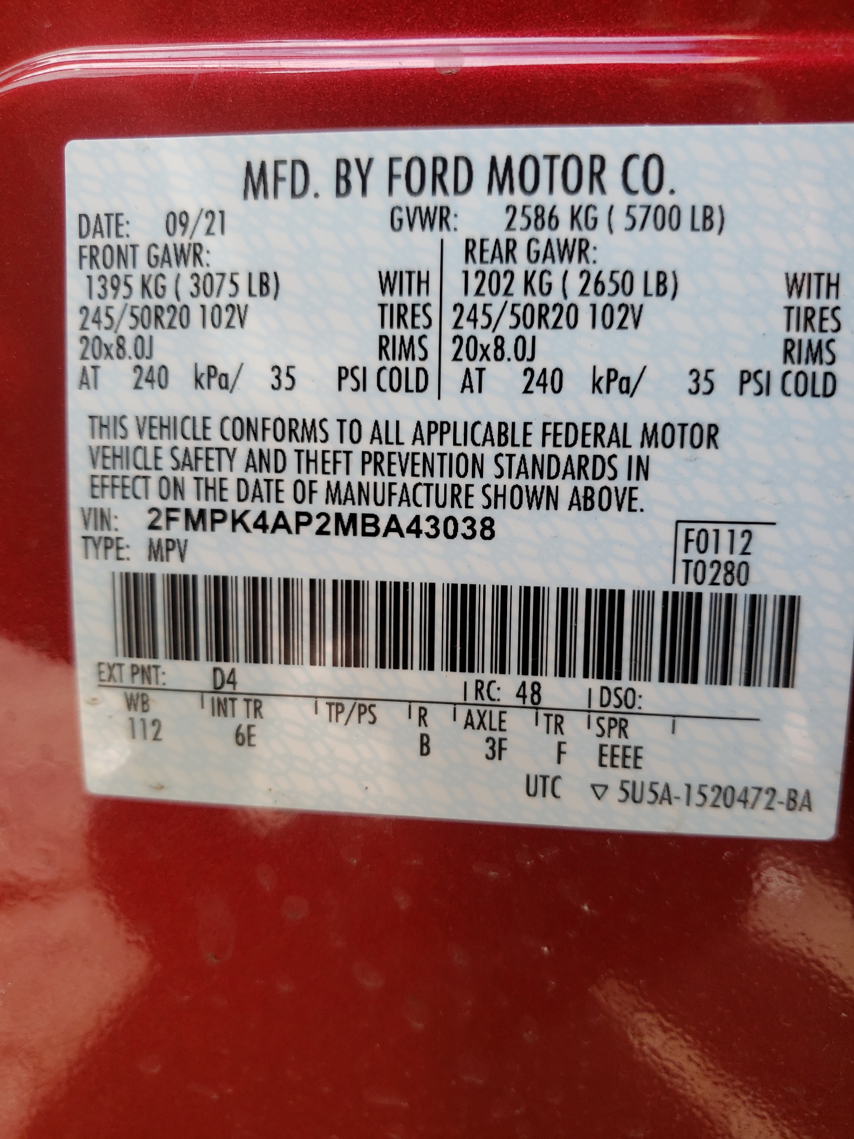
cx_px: 427
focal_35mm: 26
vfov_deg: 67.3
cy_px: 570
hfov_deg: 53.1
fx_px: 855
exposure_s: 1/130
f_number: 1.5
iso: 50
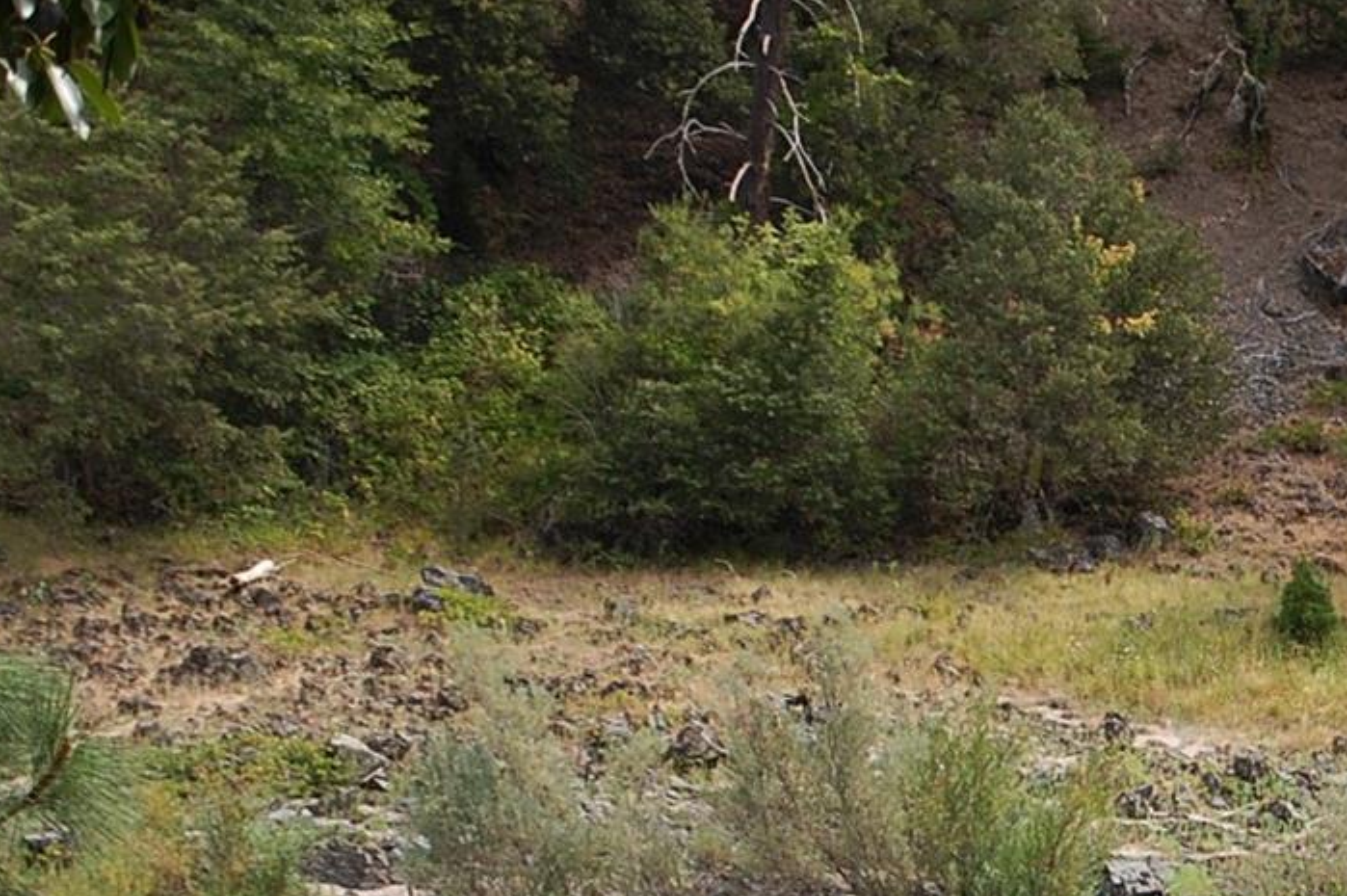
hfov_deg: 11.5
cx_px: 1424
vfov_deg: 7.7
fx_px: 6621
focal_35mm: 177
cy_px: 833
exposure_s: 1/160
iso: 200
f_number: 6.3
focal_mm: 55
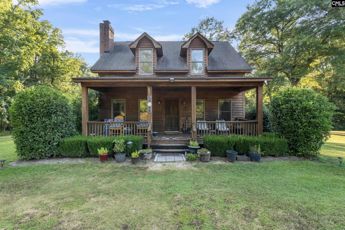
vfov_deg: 72.1
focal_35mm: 16
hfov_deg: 95.0
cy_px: 115
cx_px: 172
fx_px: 158
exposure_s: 1/60
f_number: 6.3
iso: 200
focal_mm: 11
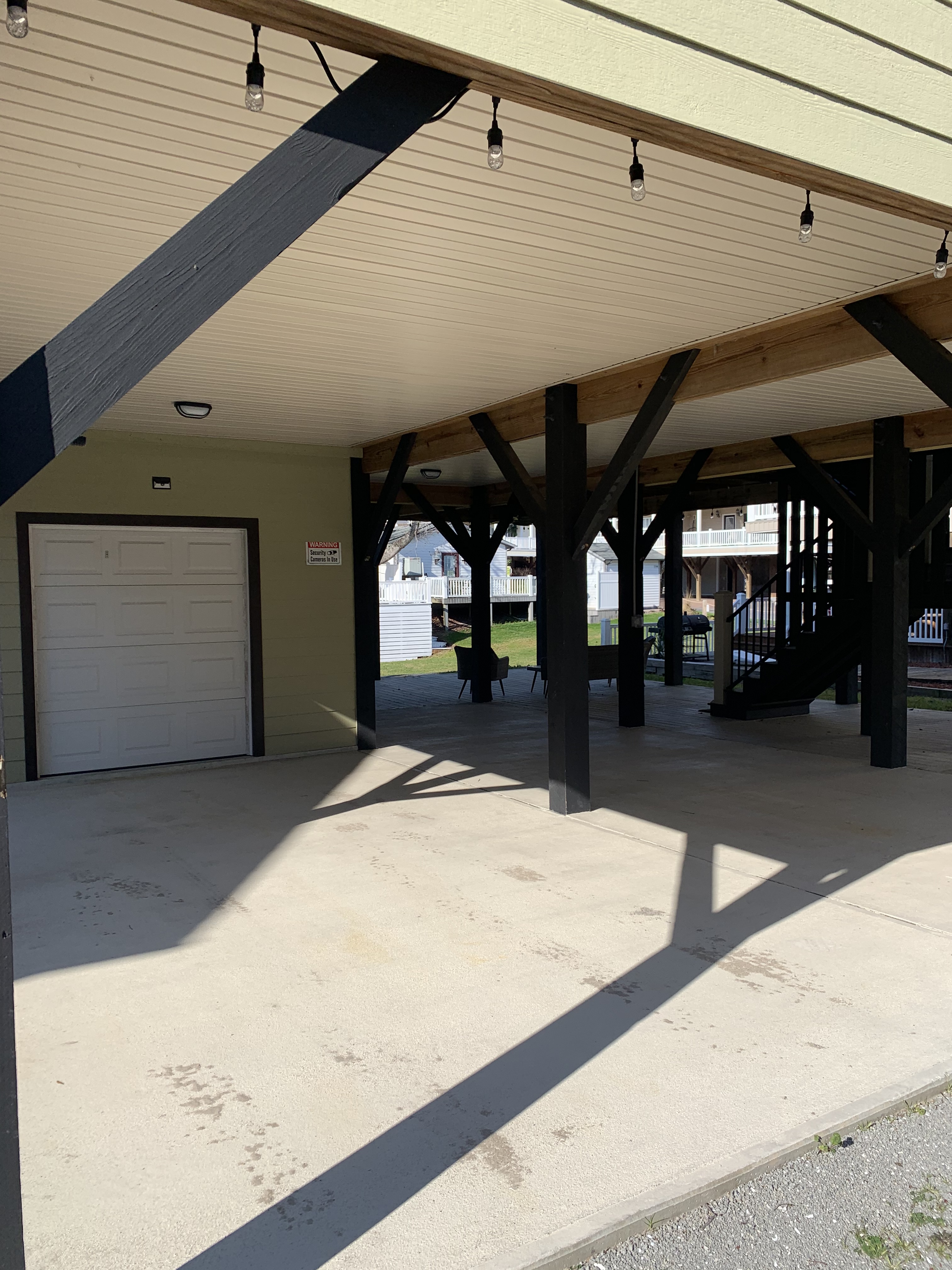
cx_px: 476
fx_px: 953
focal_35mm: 26
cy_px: 635
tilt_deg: -2.8
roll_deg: +0.5
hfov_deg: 53.1
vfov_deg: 67.3
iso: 25
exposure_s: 1/1916
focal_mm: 4.25
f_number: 1.8
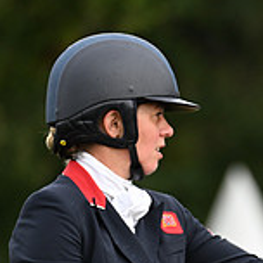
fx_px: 8338
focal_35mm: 970
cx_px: 460
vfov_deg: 1.8
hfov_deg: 1.8
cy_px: 302
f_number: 5.6
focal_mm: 300
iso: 1600
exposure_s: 1/1000
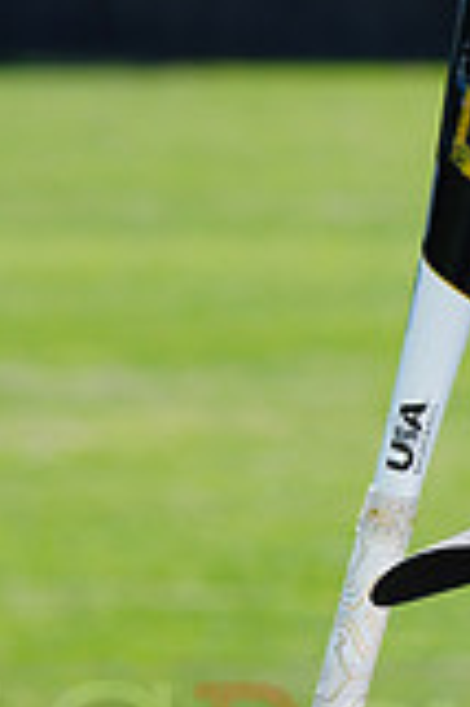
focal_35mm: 562
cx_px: 657
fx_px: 11029
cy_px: 725
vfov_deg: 3.7
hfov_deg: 2.4
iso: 200
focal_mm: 156
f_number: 9
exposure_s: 1/250
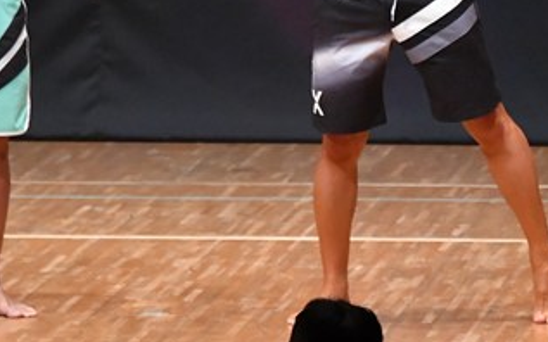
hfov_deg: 3.5
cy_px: -5
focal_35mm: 598
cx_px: 521
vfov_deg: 2.2
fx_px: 8929
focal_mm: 160
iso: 8000
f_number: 5.6
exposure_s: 1/400
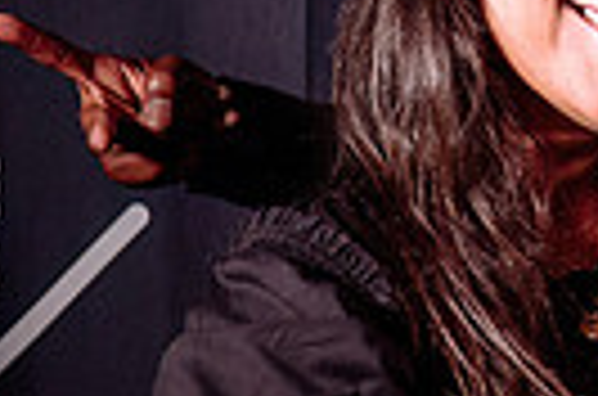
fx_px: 3646
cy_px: 106
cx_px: 1241
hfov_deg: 8.8
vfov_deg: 6.2
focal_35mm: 220
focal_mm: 46
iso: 1000
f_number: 3.2
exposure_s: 1/80
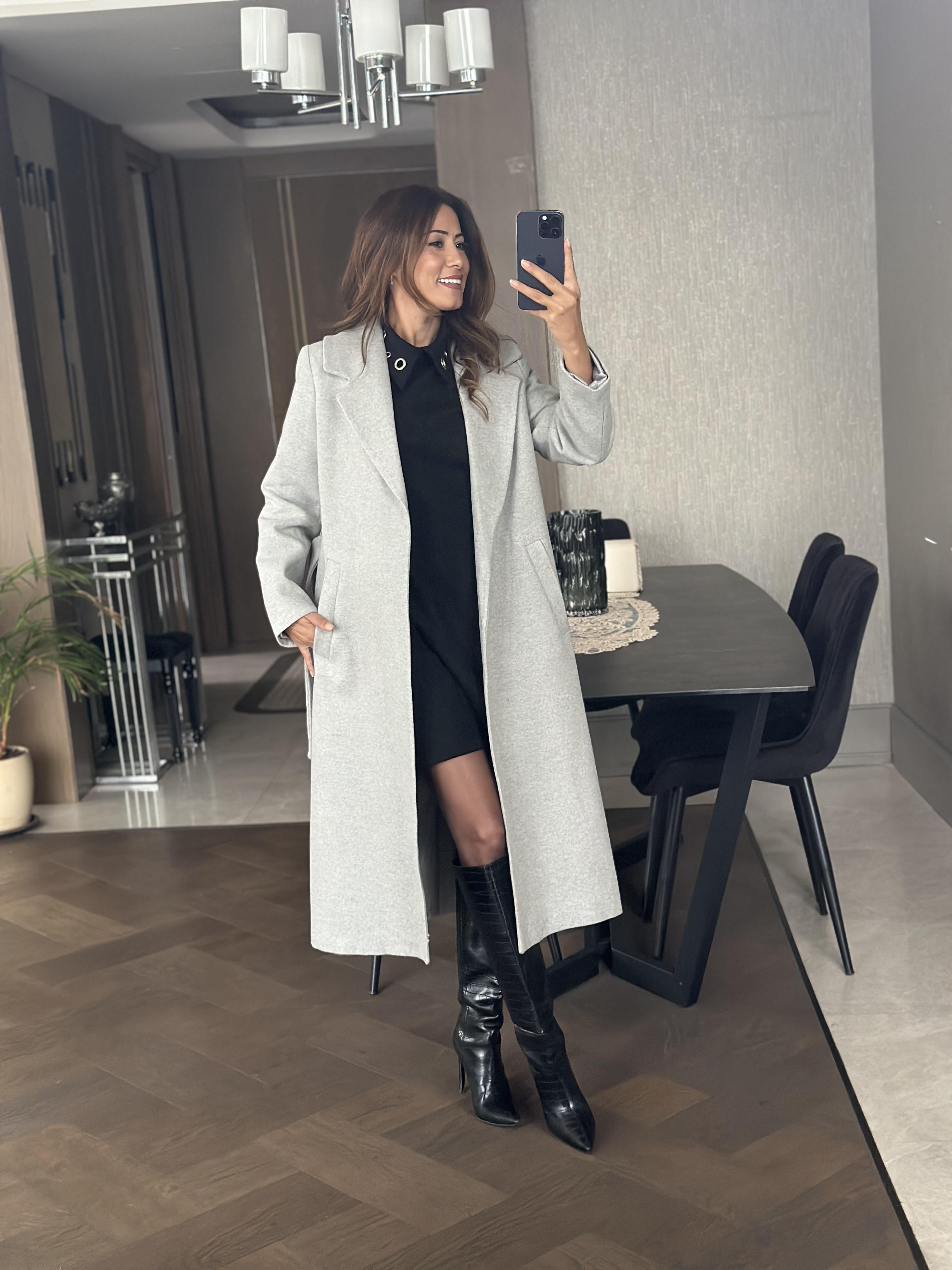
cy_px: 635
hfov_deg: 30.3
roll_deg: +4.3
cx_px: 476
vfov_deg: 39.7
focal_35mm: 48
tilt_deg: -16.1
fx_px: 1760
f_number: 1.78
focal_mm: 6.86
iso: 400
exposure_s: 1/40
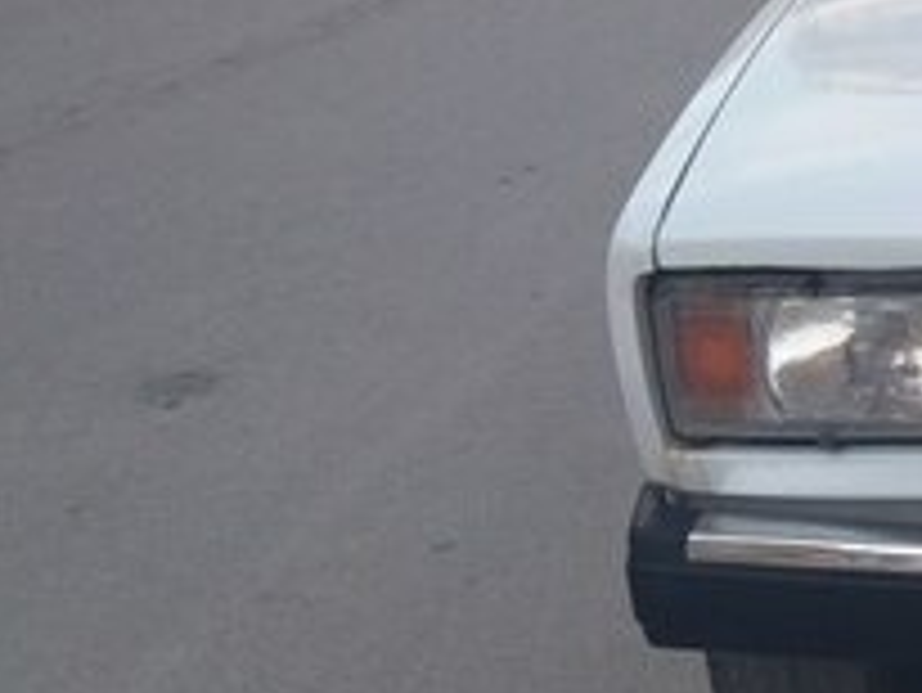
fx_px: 2399
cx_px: 1475
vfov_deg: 16.4
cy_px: 272
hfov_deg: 18.6
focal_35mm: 90
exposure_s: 1/738
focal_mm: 3.7
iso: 64
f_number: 1.9
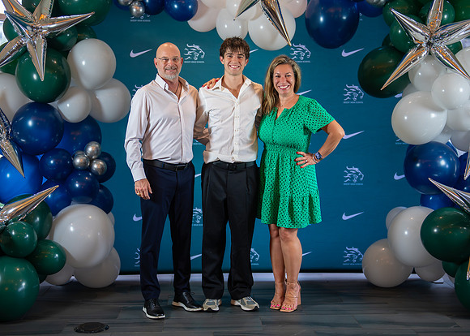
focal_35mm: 56
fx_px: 750
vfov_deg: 25.2
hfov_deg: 34.8
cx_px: 233
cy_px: 170
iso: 1000
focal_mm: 50
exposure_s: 1/400
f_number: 1.2
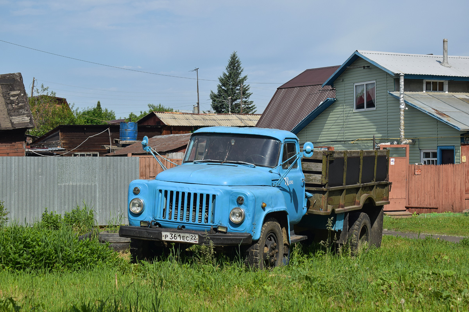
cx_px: 234
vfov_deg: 16.6
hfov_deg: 24.6
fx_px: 1075
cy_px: 156
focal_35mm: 82
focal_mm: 55
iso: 200
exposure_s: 1/1000
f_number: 7.1
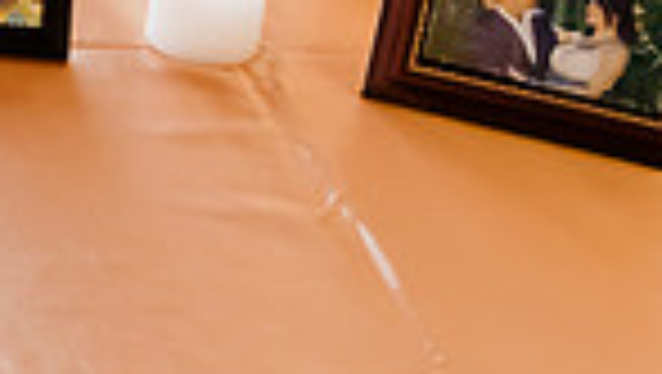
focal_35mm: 112
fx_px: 1968
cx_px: -501
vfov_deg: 10.6
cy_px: -89
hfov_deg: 16.3
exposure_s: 1/160
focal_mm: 24
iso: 2000
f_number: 2.8
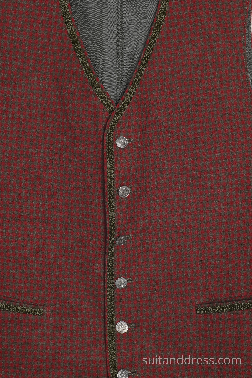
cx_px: 126
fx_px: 504
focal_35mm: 48
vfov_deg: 41.1
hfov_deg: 28.1
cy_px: 189
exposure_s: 1/20
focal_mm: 32
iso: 400
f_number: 8
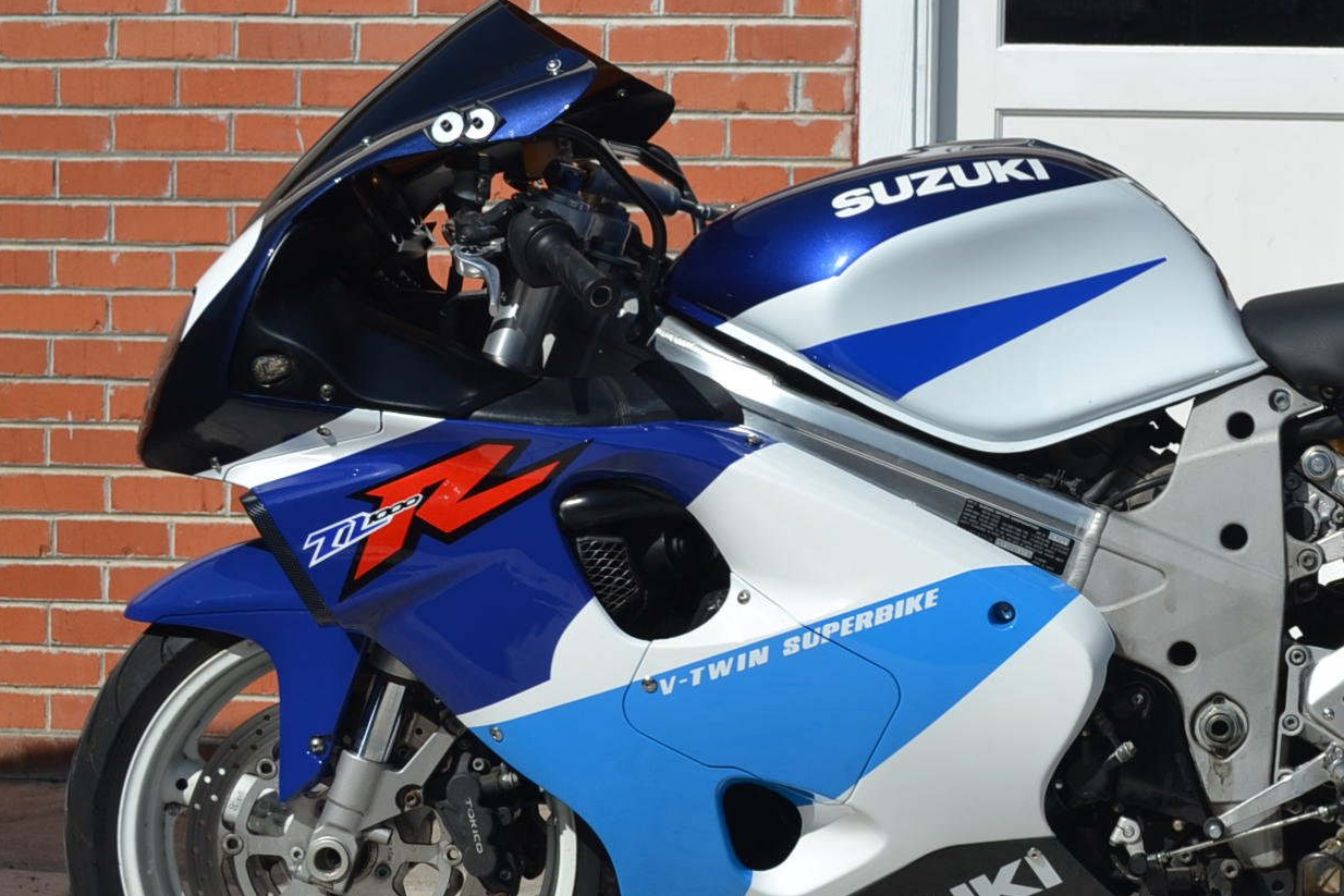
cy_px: 563
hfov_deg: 23.6
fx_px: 3136
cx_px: 1171
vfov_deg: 16.2
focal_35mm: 84
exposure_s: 1/200
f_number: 7.1
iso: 100
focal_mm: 30
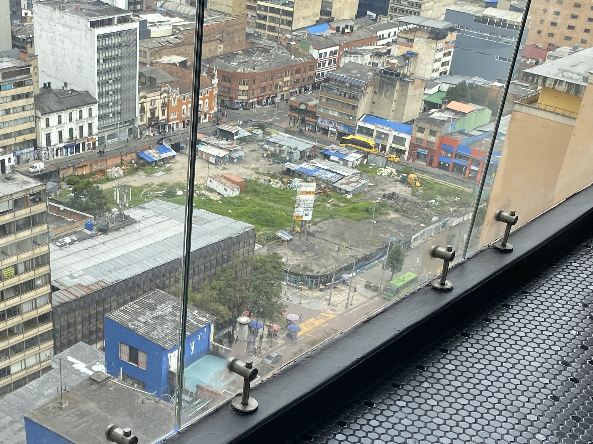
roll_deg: -1.0
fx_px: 891
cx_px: 176
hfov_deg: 36.3
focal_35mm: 52
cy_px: 421
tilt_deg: -37.0
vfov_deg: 26.8
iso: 32
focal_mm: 4.25
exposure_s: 1/757
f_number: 1.8
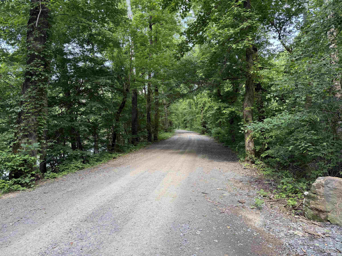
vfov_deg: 56.8
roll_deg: +0.8
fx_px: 237
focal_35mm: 24
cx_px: 171
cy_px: 128
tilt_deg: +0.2
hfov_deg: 71.6
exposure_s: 1/176
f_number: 1.78
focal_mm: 6.76
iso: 64
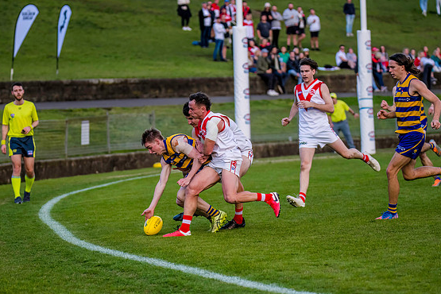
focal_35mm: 193
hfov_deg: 10.7
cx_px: 209
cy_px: 161
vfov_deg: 7.1
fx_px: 2364
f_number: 4
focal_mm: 170
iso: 1250
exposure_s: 1/1600
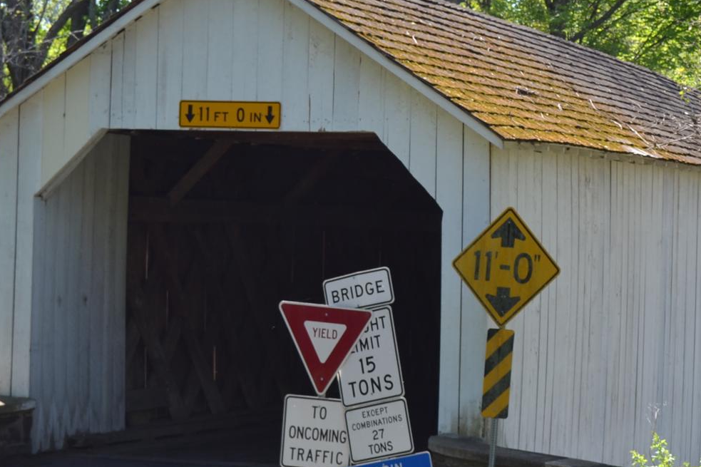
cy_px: 301
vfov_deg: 11.0
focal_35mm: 125
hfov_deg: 16.3
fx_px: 2433
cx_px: 566
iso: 100
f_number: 6.3
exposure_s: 1/160
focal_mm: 40
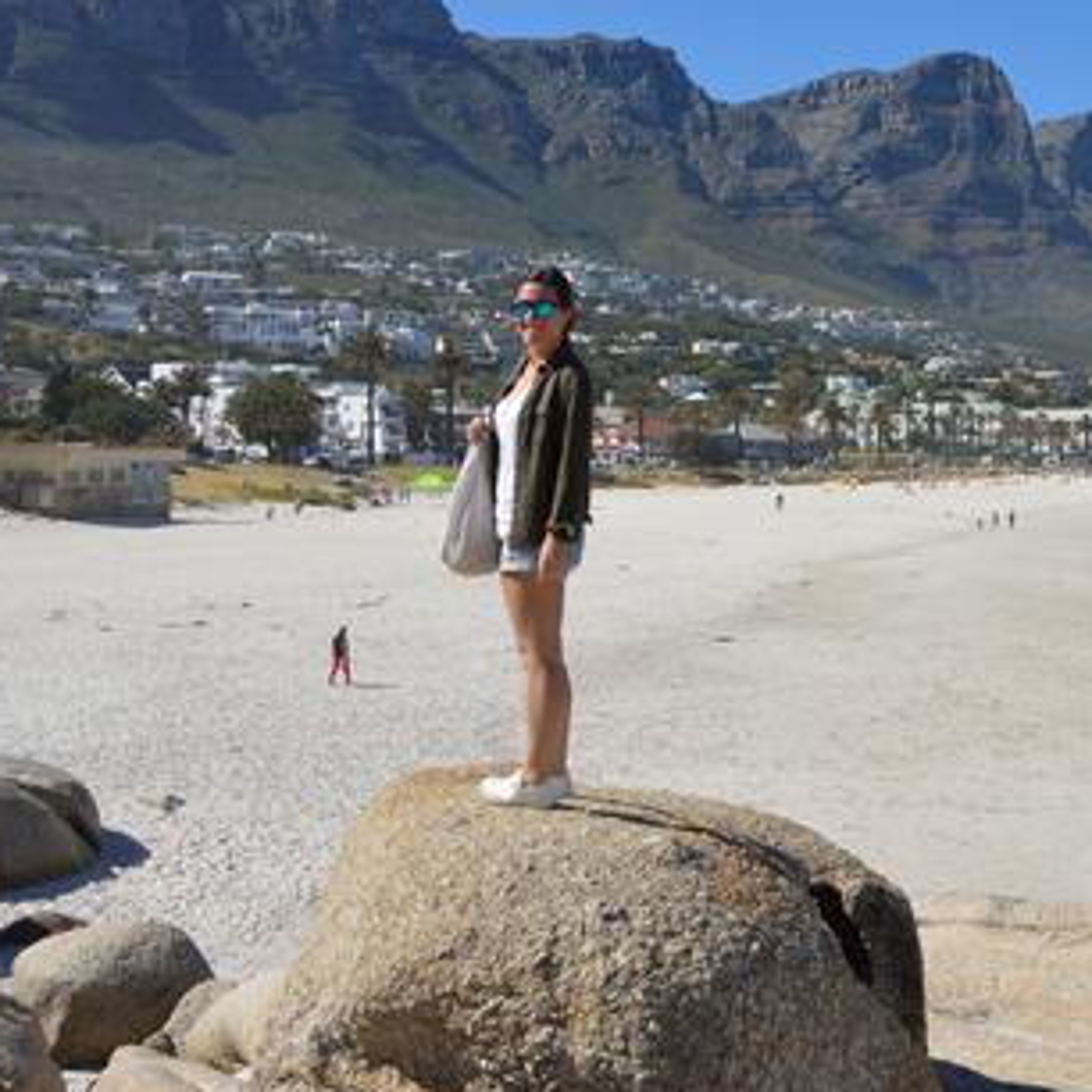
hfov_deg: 33.0
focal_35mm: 48
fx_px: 1713
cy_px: 350
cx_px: 1042
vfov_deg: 35.0
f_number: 8
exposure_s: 1/320
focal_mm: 18
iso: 100
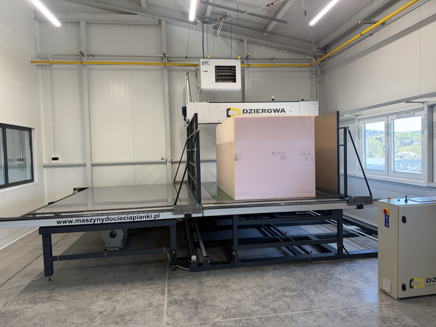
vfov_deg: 56.8
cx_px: 218
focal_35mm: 24
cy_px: 164
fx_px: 302
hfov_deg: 71.6
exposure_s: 1/100
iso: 100
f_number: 1.78
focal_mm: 6.76
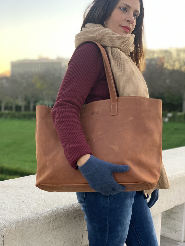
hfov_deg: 28.0
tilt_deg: -4.2
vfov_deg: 36.8
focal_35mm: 52
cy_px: 123
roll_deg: -3.3
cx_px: 92
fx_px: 371
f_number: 2.4
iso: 80
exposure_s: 1/122
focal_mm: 6
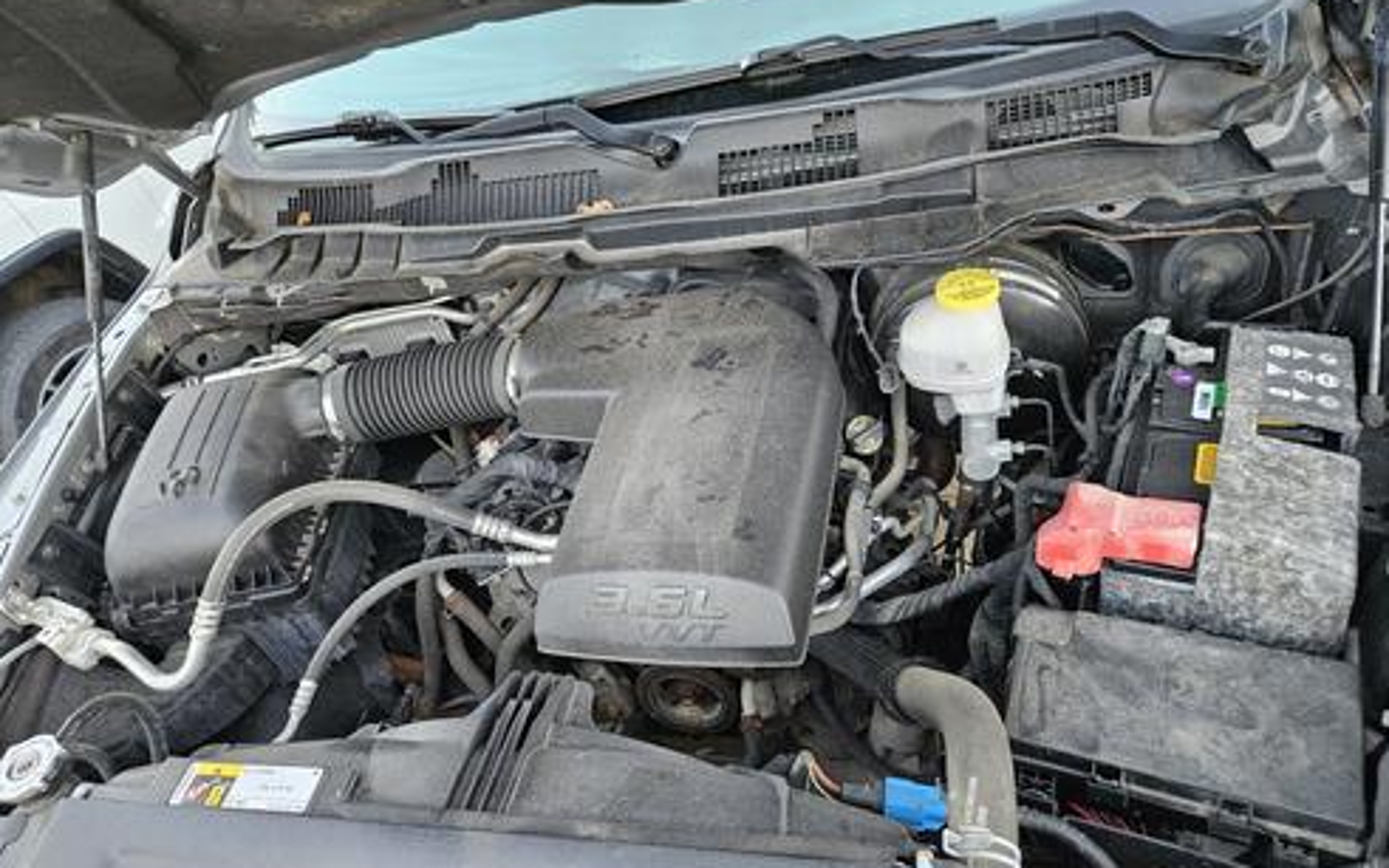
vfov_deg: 49.3
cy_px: 407
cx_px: 707
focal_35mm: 25
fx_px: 946
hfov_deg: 72.5
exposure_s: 1/120
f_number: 1.8
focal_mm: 5.4
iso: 800
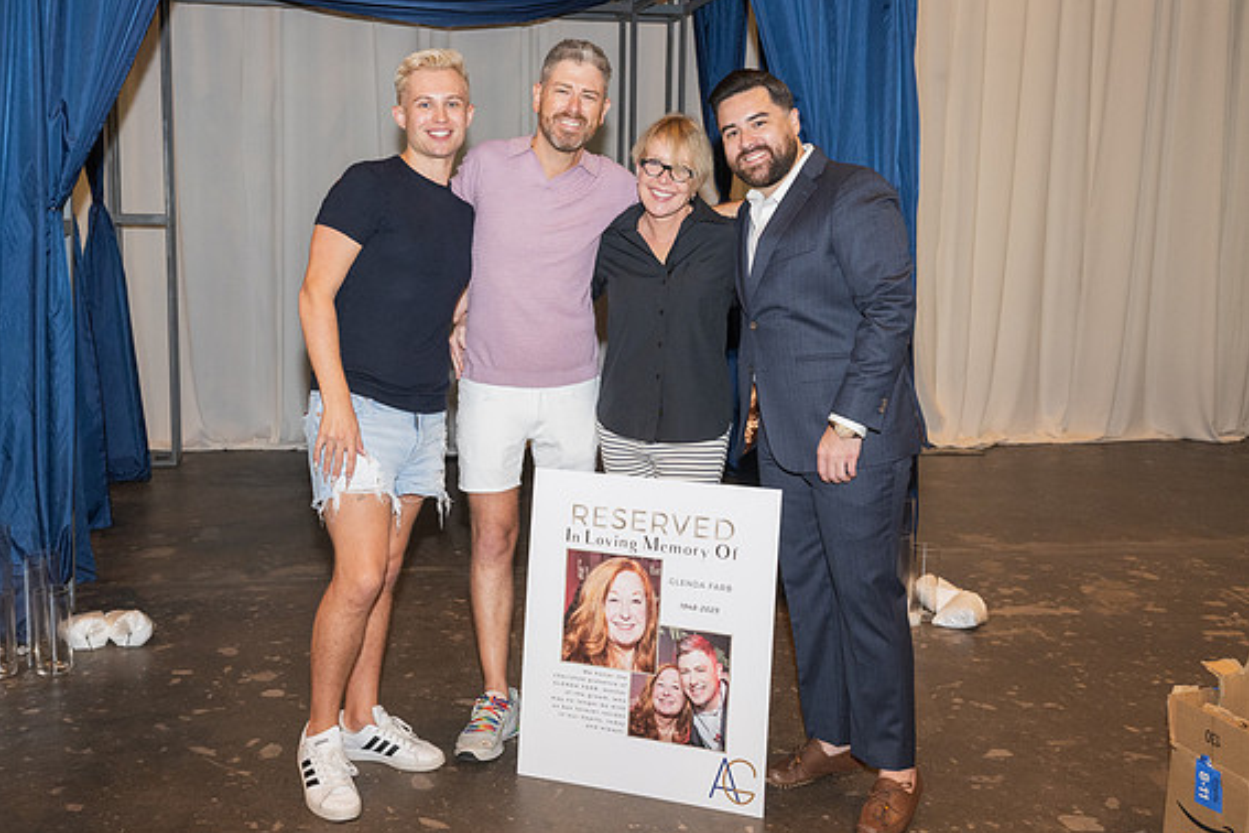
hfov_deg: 53.1
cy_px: 382
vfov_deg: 36.8
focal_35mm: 36
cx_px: 572
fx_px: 1249
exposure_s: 1/60
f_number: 5.6
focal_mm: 31.5
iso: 1600
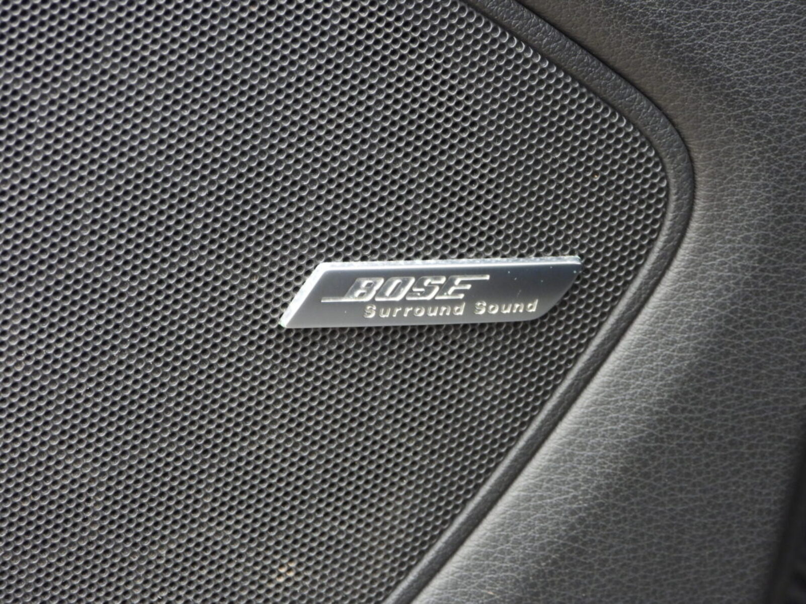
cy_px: 302
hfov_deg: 7.8
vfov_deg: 5.8
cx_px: 403
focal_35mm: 255
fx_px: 5938
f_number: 4.5
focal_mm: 45.8
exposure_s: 1/80
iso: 400
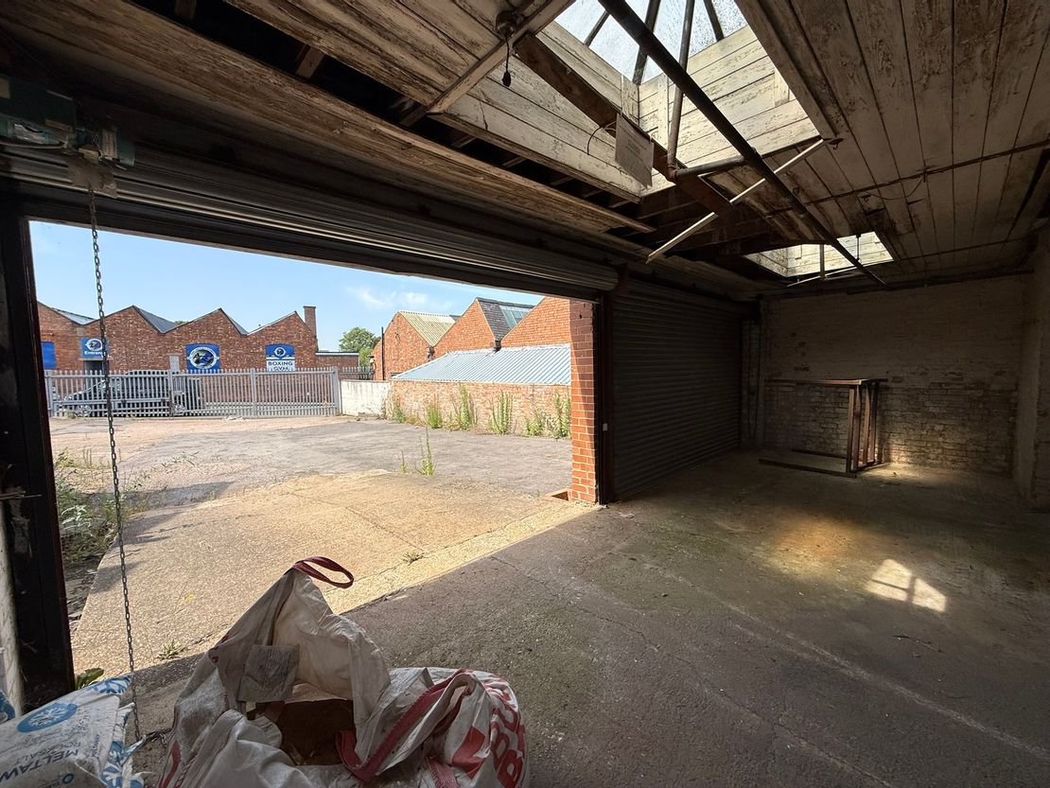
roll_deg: +0.8
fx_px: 425
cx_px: 525
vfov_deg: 85.7
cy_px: 394
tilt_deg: -4.1
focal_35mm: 14
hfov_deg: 102.1
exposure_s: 1/1211
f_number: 2.2
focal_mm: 2.22
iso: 50
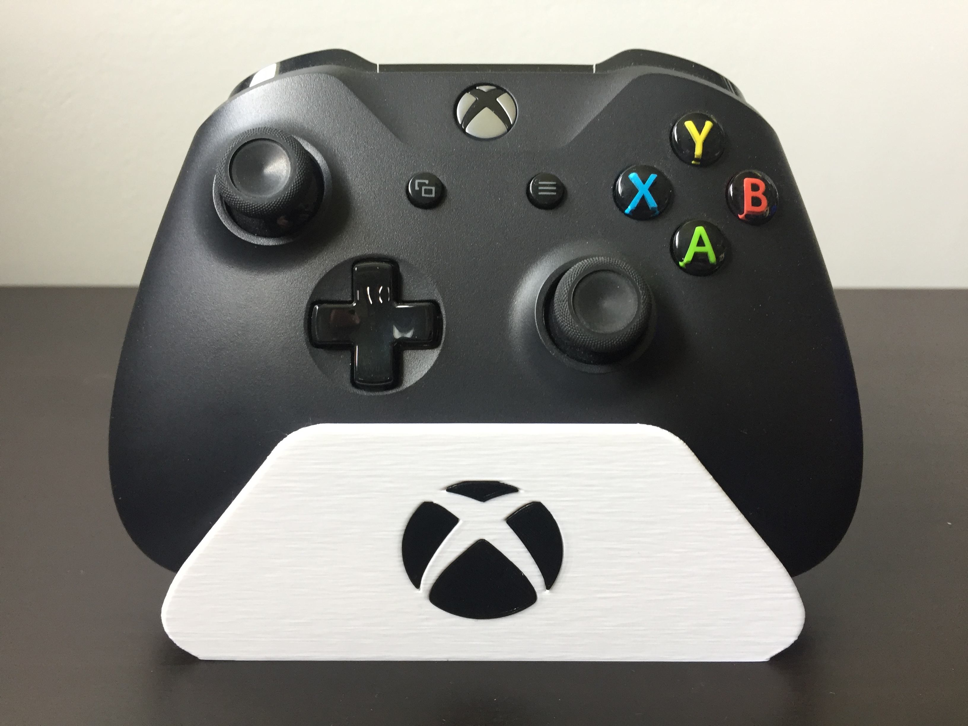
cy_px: 363
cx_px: 484
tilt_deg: -21.1
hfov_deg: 61.7
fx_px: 811
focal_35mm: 29
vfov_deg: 48.2
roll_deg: -0.6
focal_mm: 4.15
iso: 80
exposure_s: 1/30
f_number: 2.2
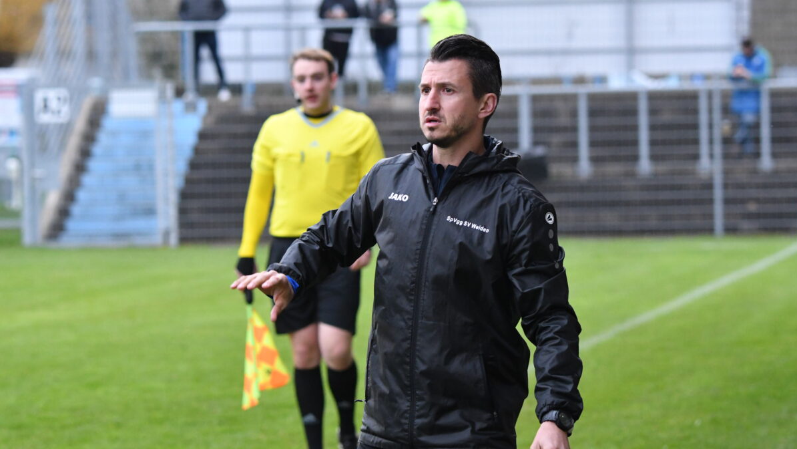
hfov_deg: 9.8
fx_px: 4671
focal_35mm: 221
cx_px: 400
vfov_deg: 5.5
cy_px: 214
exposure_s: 1/500
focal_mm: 140
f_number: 5
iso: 3200
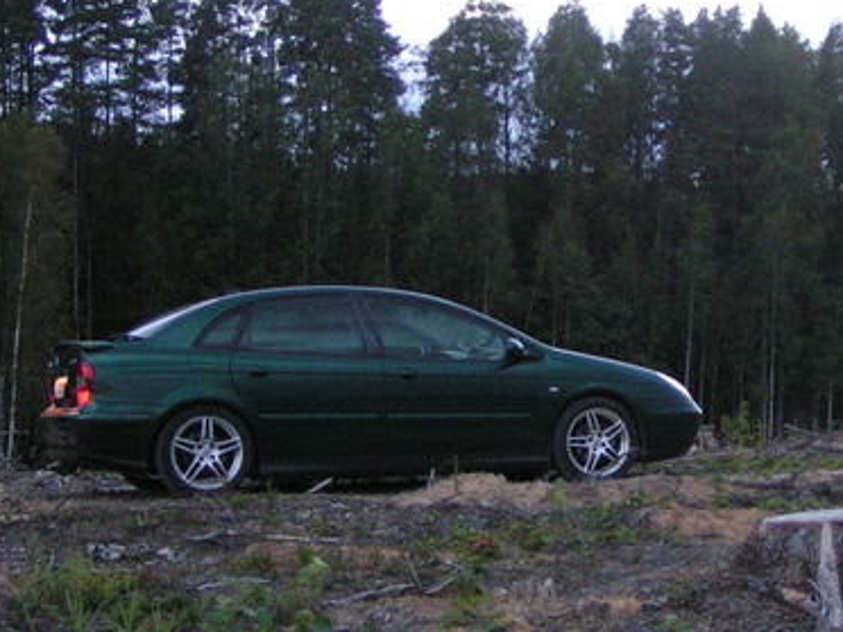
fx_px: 1973
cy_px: 276
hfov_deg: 23.9
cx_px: 630
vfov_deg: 18.2
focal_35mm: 81
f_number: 2.8
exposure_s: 1/10
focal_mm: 5.8
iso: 200
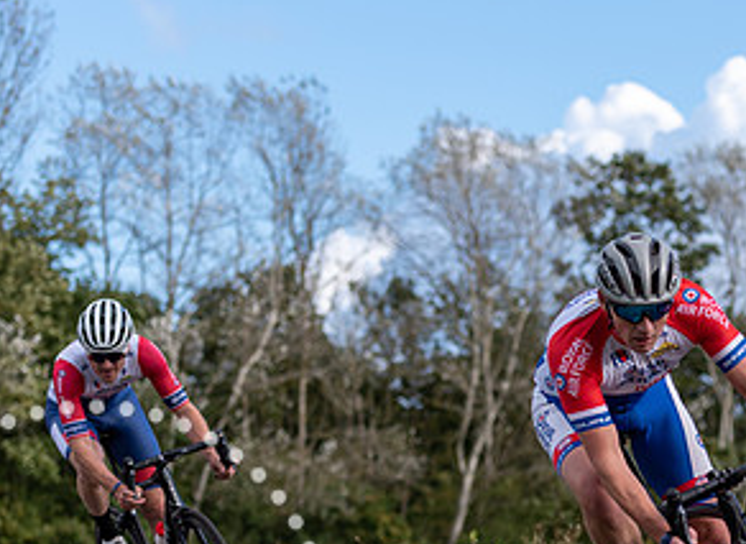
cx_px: 651
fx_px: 3500
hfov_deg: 12.1
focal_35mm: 164
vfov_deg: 8.9
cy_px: 403
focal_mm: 70
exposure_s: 1/2500
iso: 160
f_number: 2.8
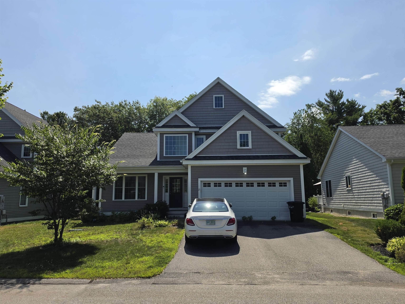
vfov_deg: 58.9
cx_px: 202
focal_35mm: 23
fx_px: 269
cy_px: 152
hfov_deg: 73.9
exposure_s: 1/7939
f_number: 1.4
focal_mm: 6.5
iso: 40
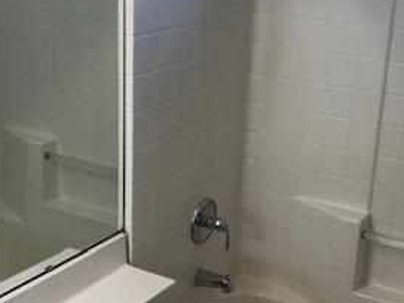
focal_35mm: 66
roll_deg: -4.9
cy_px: 192
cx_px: 242
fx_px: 770
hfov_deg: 29.3
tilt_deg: -20.5
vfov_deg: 22.2
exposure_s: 1/61
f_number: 1.8
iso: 25
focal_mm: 3.99
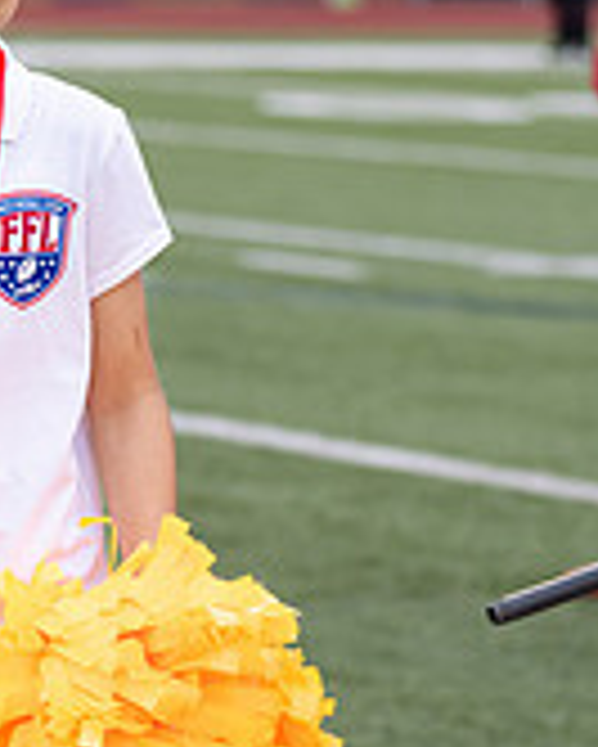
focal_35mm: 236
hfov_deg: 6.5
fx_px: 5216
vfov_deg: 8.2
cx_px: -211
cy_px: 268
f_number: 2.8
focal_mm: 70
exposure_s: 1/1250
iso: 640
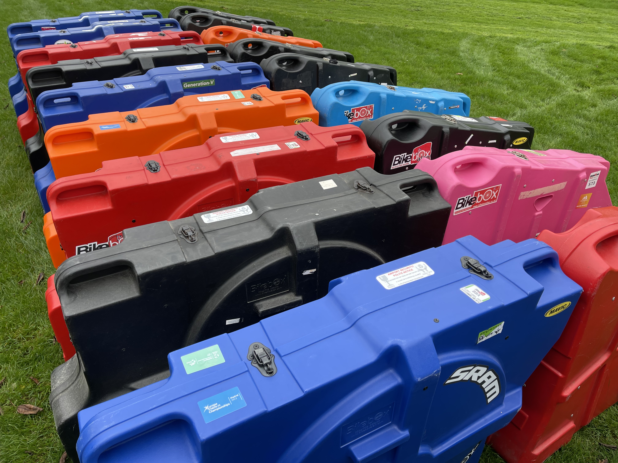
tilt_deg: -35.6
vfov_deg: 54.9
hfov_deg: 69.4
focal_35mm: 25
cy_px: 232
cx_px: 309
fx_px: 446
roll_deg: +0.4
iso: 32
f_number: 1.6
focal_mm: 5.1
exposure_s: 1/123
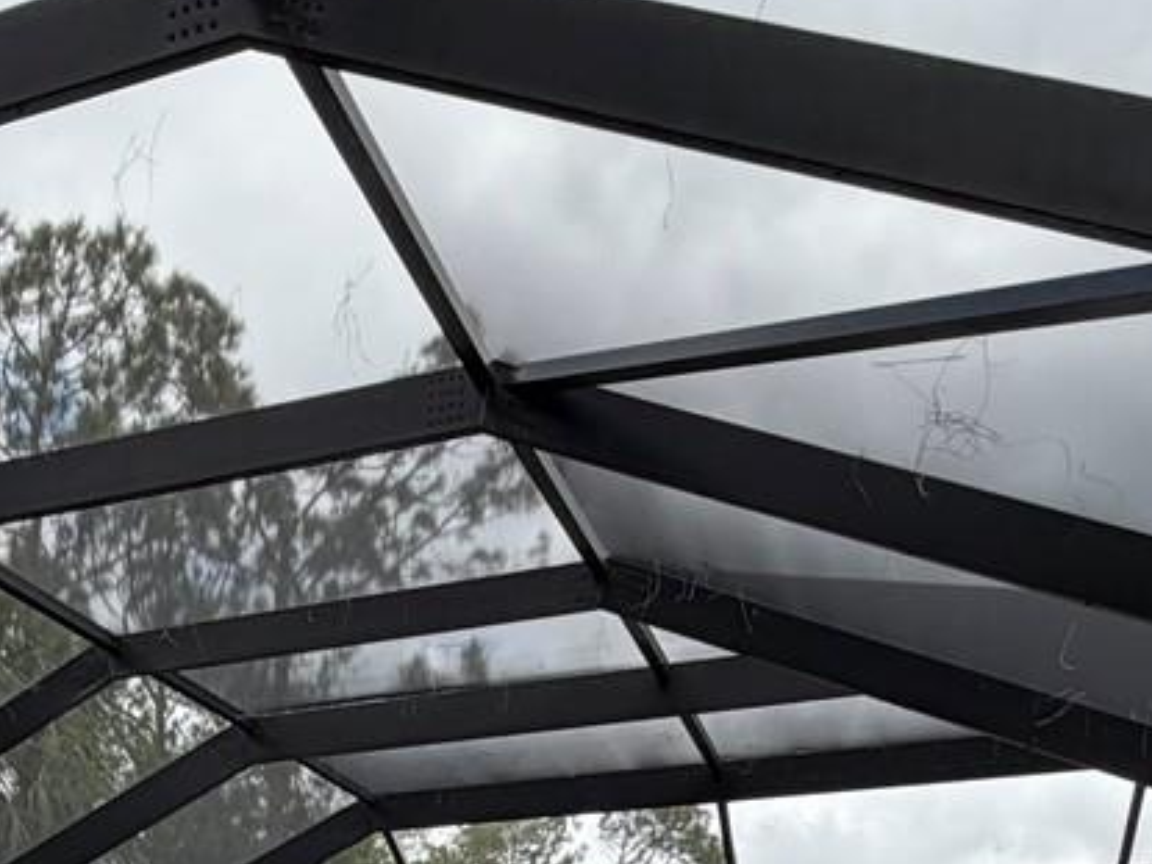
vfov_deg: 20.9
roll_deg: -0.3
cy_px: 1447
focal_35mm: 54
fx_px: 1797
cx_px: -3
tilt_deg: -9.3
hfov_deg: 32.6
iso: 50
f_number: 2.2
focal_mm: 2.22
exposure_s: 1/502
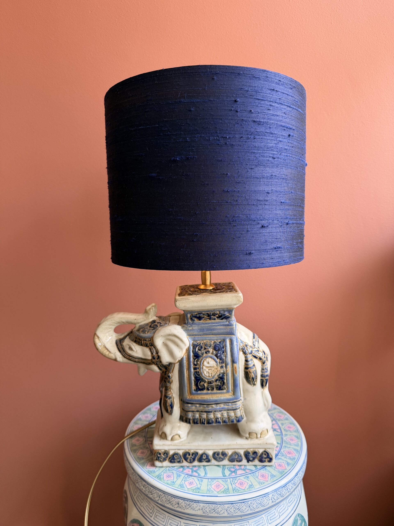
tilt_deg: -9.6
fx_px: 364
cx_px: 197
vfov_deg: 71.6
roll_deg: +0.1
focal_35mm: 24
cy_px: 263
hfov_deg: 56.8
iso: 200
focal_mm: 6.76
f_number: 1.78
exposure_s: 1/121
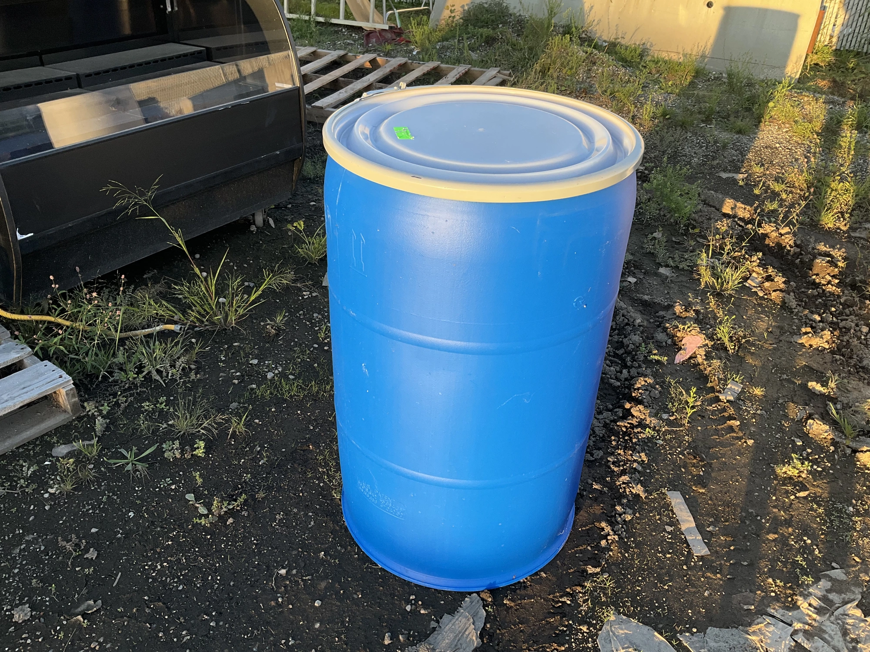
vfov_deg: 48.2
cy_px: 326
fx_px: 729
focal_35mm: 29
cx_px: 435
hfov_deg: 61.7
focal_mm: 3
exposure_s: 1/428
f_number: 1.8
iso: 25
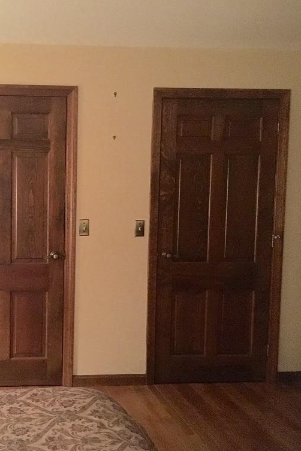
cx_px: 27
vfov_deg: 47.4
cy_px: 226
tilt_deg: -3.6
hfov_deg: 31.1
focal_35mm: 41
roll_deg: -0.4
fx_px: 514
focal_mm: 4.15
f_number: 2.2
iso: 320
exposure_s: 1/17
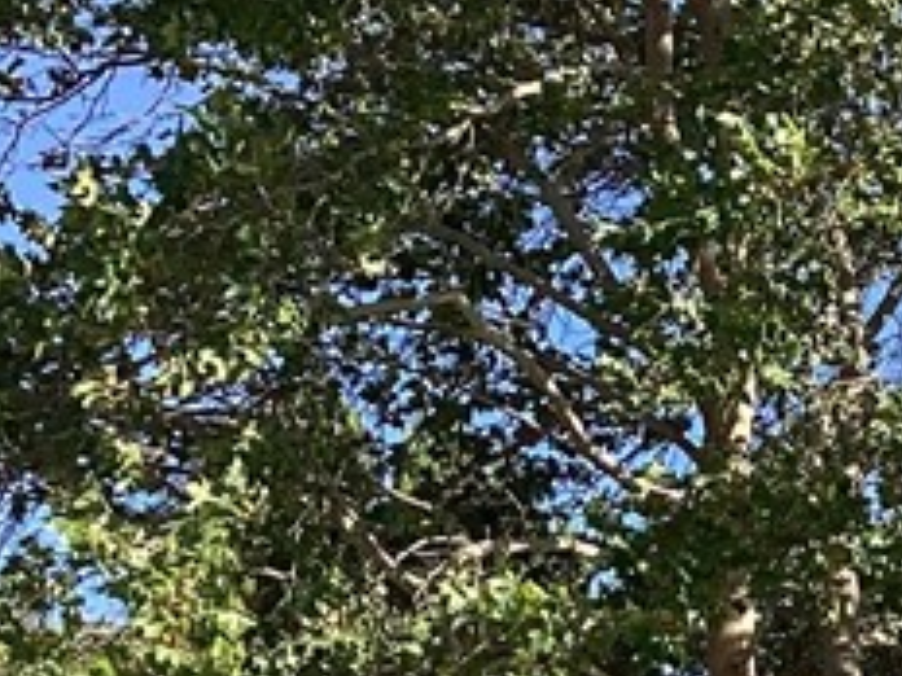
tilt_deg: +8.0
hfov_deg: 13.8
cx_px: 1236
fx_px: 3570
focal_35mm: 137
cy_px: 831
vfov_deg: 10.6
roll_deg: -1.3
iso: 25
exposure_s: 1/831
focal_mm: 3.3
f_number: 2.4
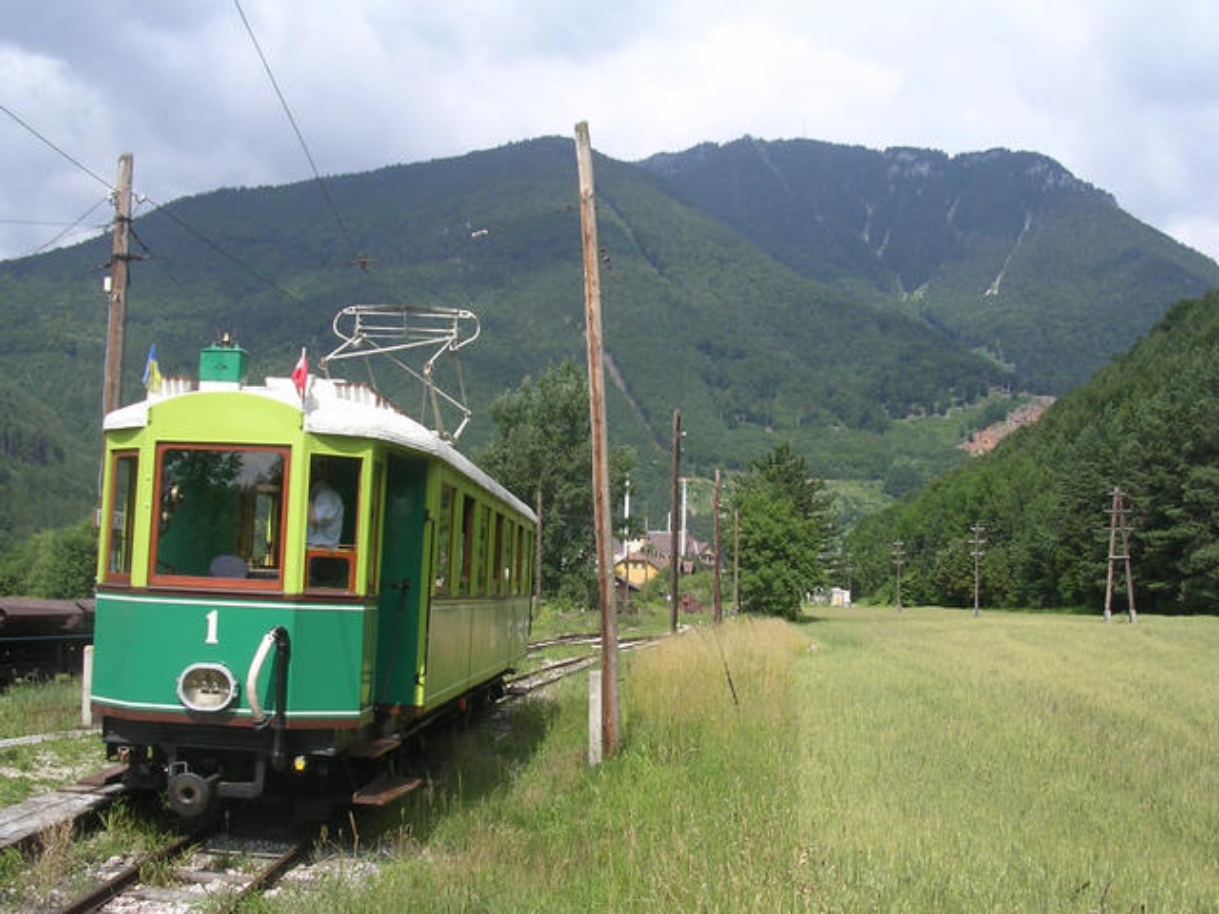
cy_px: 457
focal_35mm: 38
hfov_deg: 49.0
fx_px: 1338
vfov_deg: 37.7
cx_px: 610
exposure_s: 1/241
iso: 100
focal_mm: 5.8
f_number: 5.6
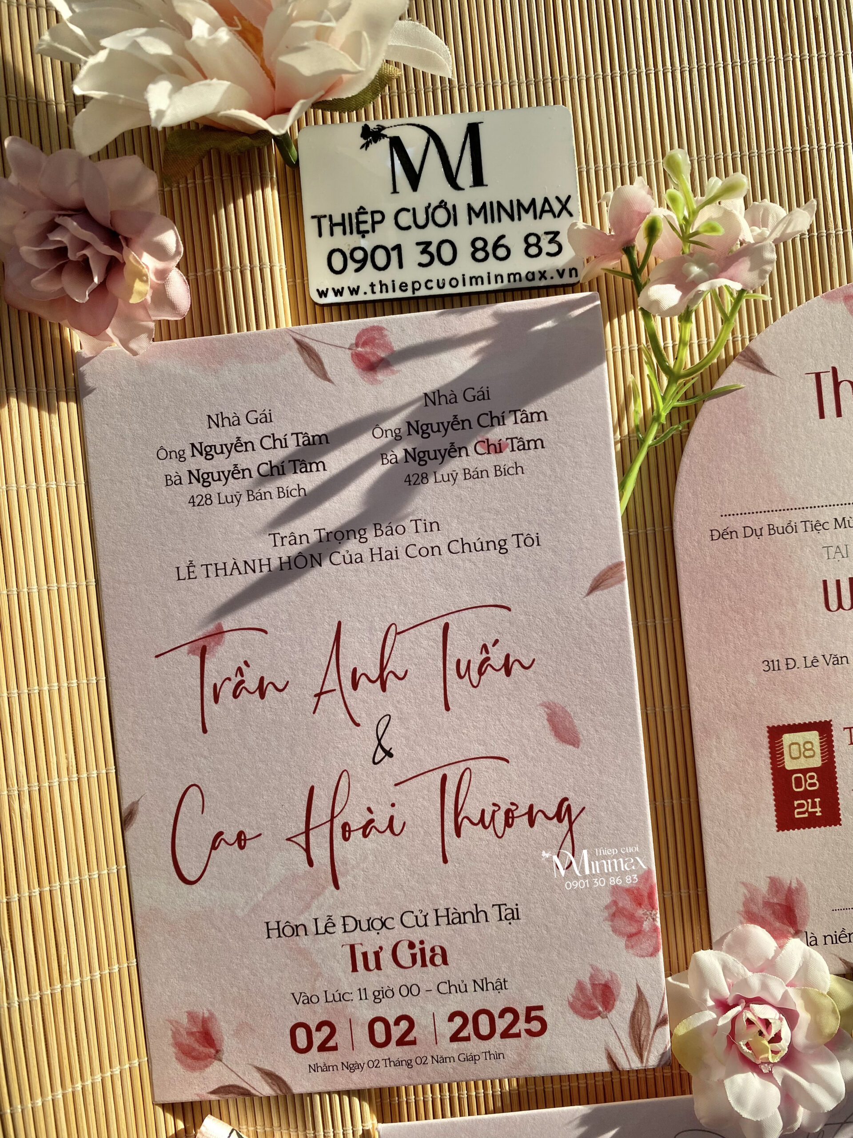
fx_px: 854
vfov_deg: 67.3
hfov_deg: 53.1
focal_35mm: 26
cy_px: 569
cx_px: 426
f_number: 1.8
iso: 32
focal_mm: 4.25
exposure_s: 1/610
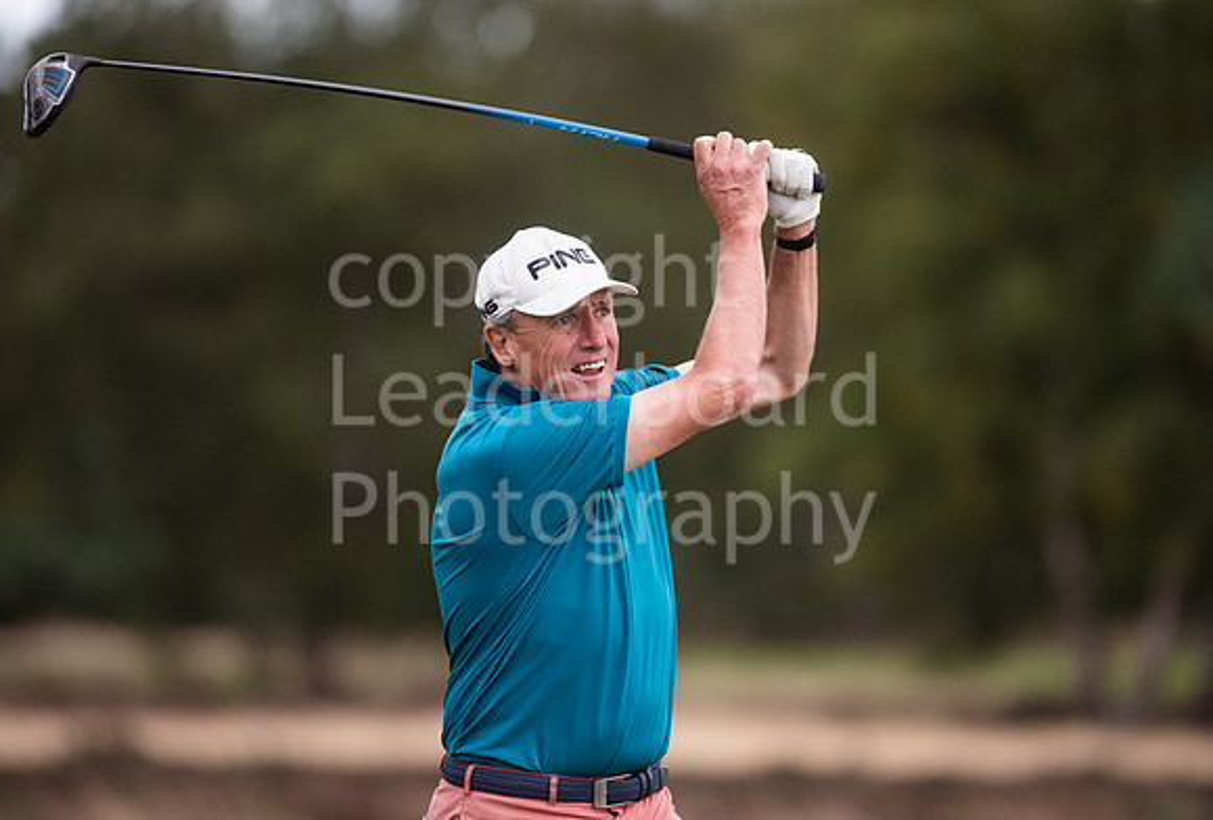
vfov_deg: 4.5
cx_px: 622
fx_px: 10432
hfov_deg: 6.7
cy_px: 402
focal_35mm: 308
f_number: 4
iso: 1000
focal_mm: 300
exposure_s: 1/2000
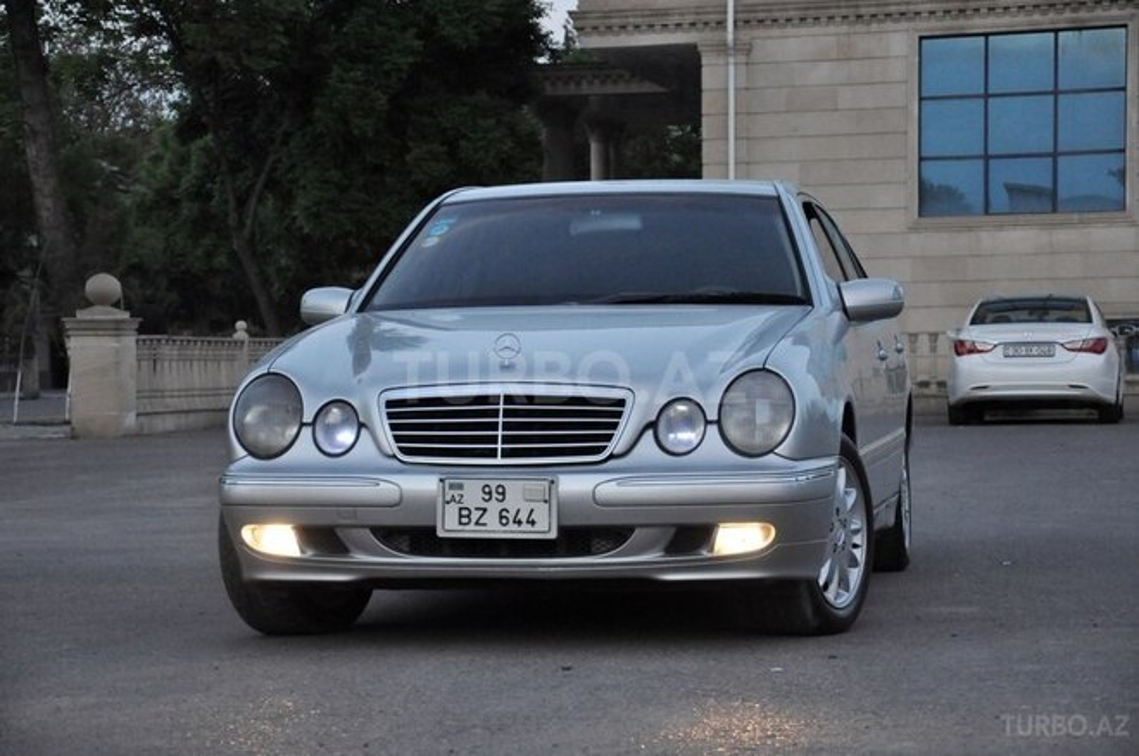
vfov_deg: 13.0
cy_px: 378
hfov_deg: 19.5
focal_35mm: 105
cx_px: 570
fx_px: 3317
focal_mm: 70
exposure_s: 1/250
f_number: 5.3
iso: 1250
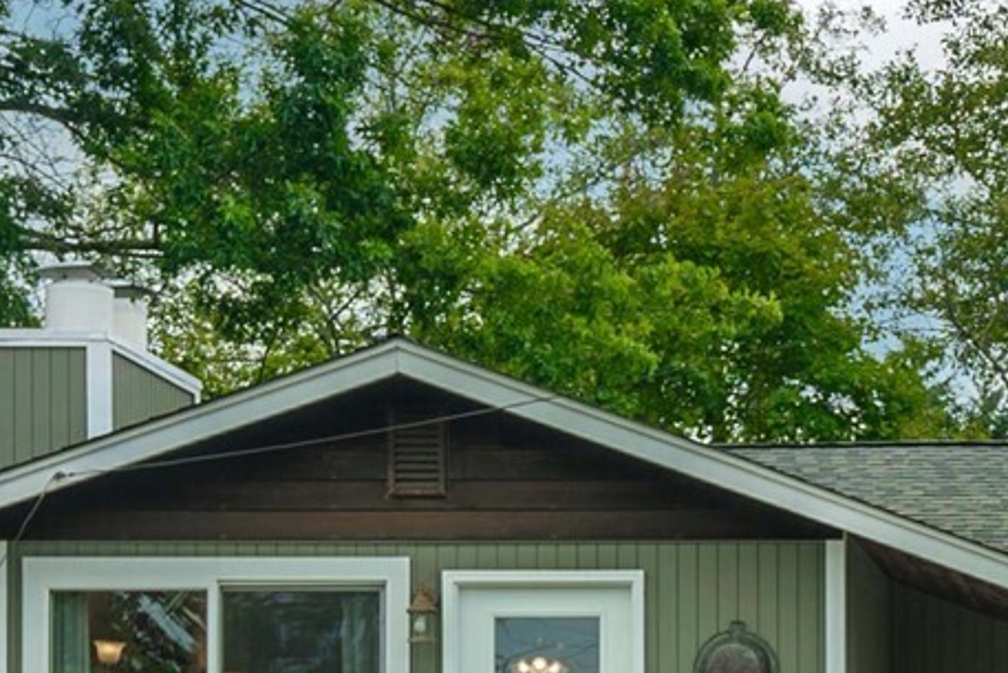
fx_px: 2493
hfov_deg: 22.0
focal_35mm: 89
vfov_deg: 14.4
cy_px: 1004
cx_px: 1005
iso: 80
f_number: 7.1
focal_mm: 24
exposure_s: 1/80
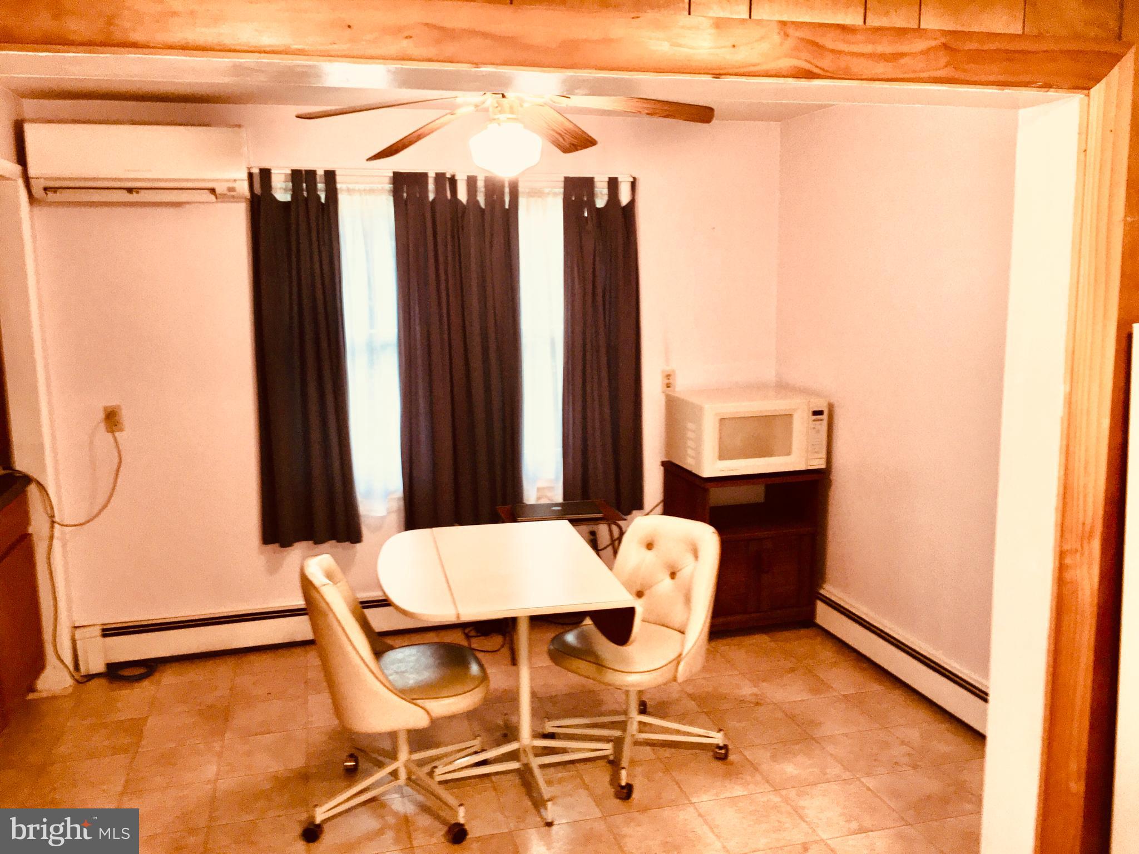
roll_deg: +0.4
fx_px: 954
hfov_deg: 61.7
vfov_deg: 48.2
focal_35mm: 29
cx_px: 570
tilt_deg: -7.4
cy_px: 427
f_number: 2.2
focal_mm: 4.15
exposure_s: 1/20
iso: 50
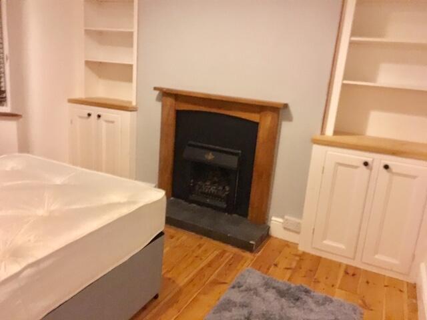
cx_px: 214
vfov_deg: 48.2
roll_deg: -3.9
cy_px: 160
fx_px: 358
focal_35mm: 29
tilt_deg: -12.7
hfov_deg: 61.7
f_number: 2.2
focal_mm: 4.15
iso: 640
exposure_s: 1/17
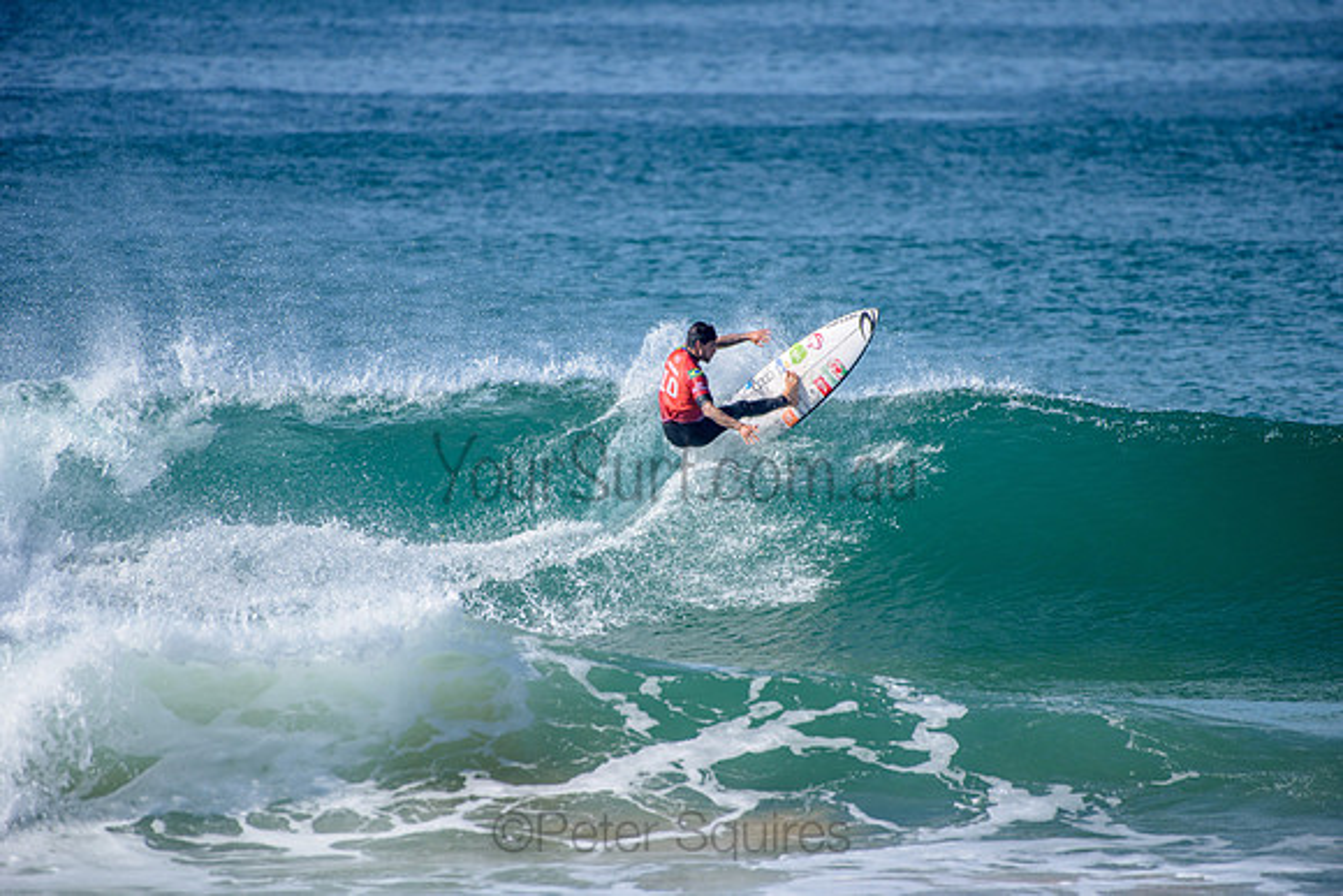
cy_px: 448
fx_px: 18656
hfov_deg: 4.1
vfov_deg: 2.8
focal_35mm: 500
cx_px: 672
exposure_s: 1/2000
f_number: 5.6
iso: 160
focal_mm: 500
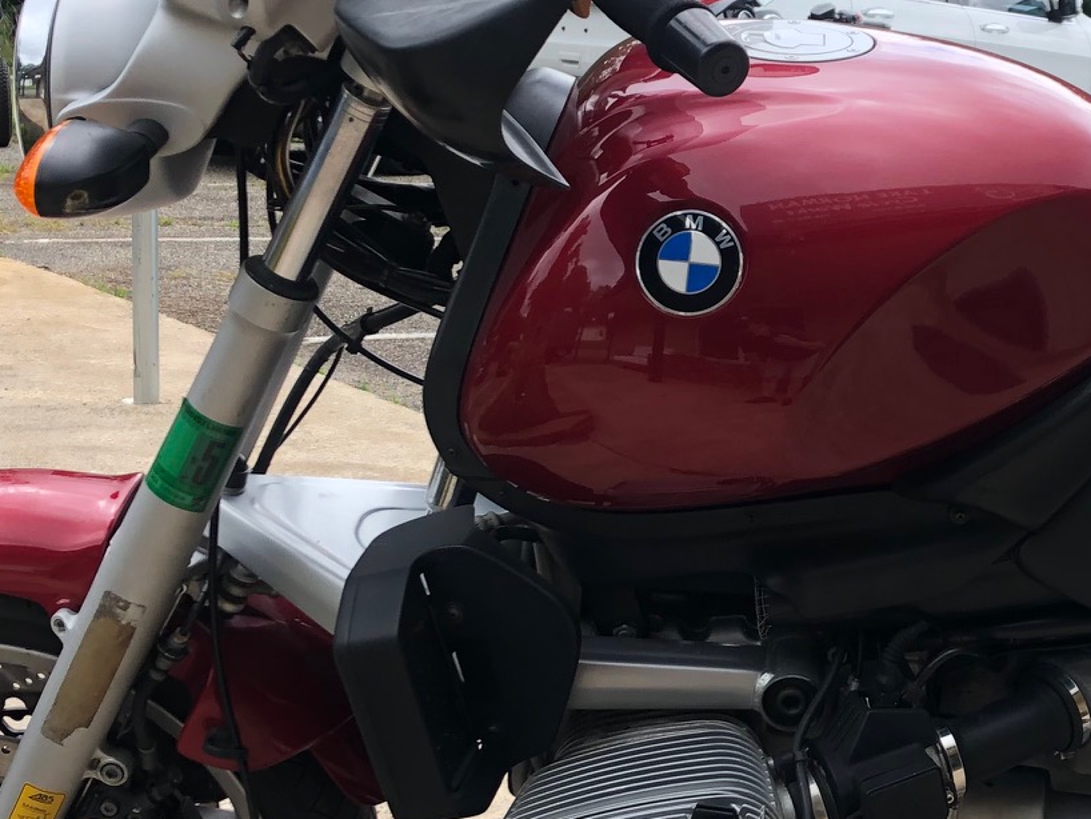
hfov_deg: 27.6
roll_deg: -2.8
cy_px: 496
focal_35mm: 69
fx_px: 2175
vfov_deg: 21.3
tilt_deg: -13.3
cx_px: 882
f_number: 1.8
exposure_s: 1/202
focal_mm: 4
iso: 20
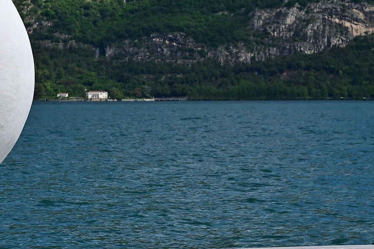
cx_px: 23
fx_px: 1972
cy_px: -33
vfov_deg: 7.2
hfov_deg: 10.8
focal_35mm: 190
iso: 140
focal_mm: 70
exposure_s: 1/500
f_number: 10
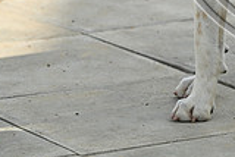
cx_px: 298
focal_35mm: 443
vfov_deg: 3.1
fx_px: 2894
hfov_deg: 4.6
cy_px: -112
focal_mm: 122
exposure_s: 1/1000
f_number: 4.5
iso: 220
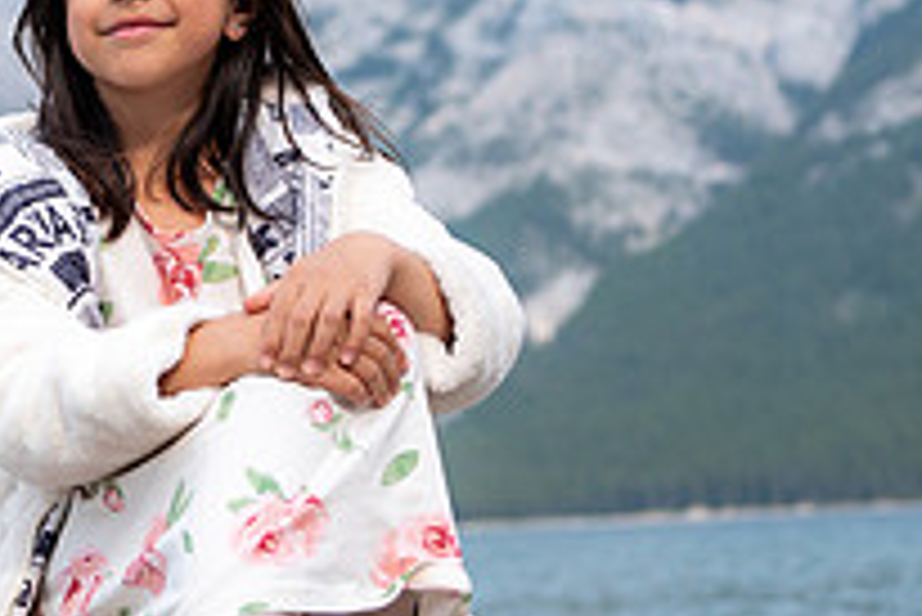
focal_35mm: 99
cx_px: -40
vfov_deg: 13.8
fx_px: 2537
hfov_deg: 19.9
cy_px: 312
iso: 200
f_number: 2.8
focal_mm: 35
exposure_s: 1/3200
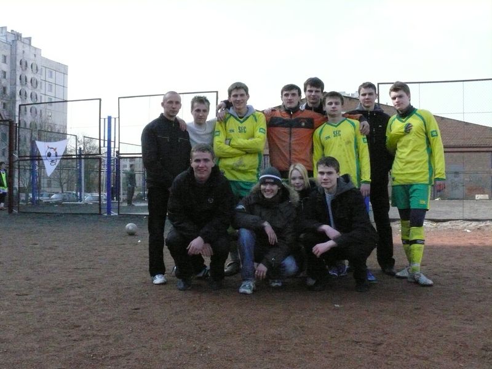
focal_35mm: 35
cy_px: 184
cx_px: 246
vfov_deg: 40.7
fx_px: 497
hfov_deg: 52.6
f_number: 10
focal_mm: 7.4
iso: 1600
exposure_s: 1/1000
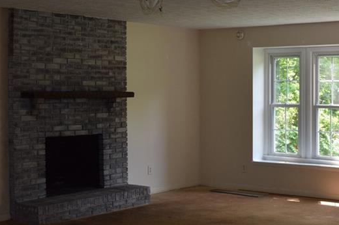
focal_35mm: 68
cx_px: 289
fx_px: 640
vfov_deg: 20.0
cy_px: 114
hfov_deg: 28.8
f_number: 5.6
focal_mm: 23
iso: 720
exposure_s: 1/125
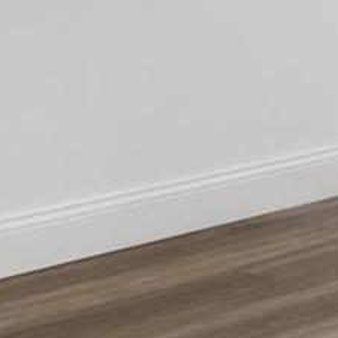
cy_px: -223
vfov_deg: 9.3
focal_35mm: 182
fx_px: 2011
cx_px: 794
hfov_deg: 8.8
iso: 400
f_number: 10
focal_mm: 15
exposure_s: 1/3
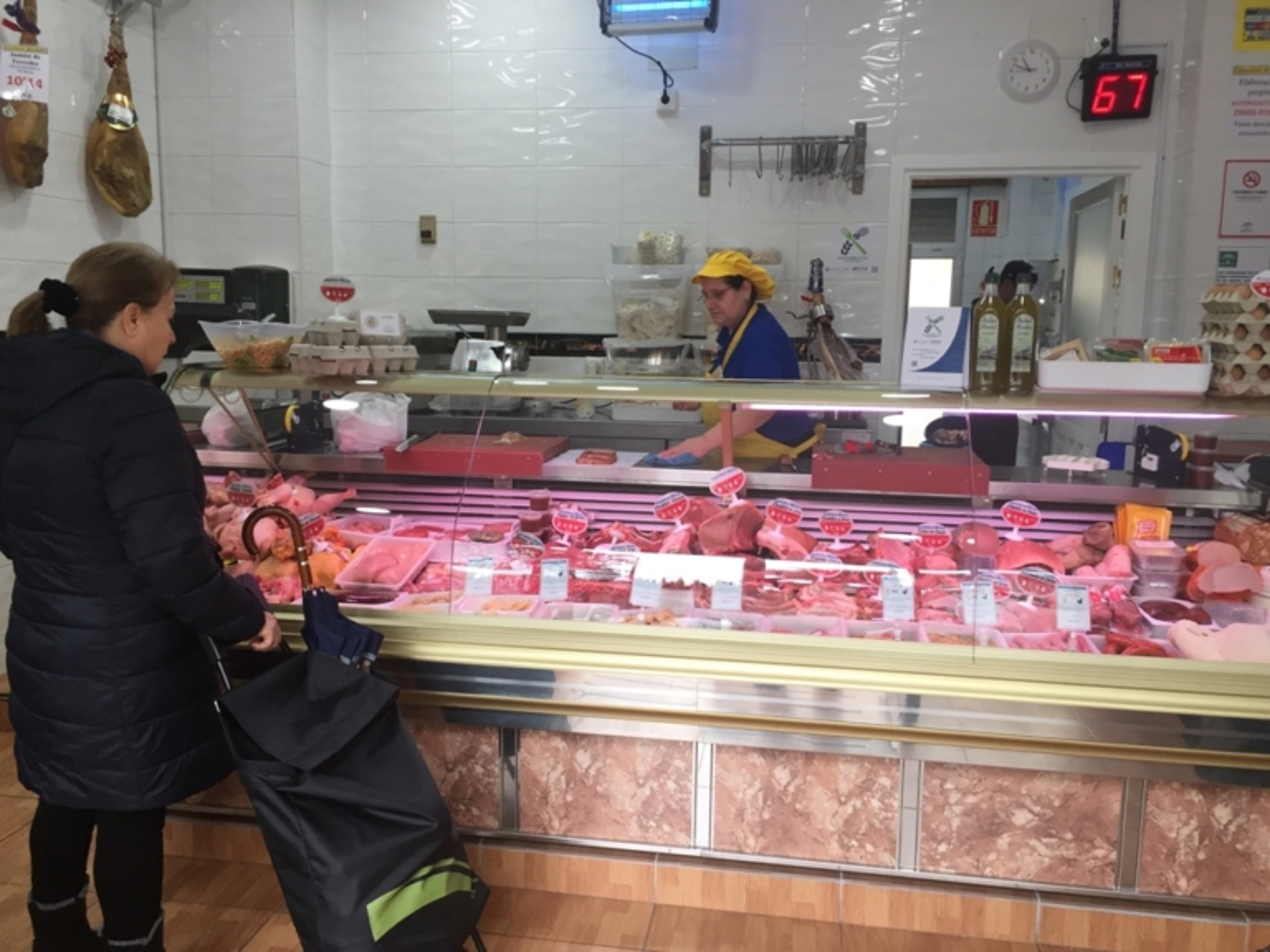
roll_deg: -1.6
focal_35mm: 29
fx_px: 1064
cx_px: 635
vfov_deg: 48.2
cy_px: 476
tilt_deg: -8.5
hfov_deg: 61.7
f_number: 2.2
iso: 32
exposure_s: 1/33
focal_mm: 4.15
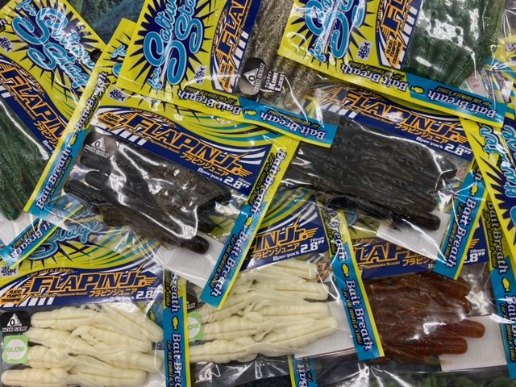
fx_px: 417
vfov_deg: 49.7
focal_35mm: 28
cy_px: 194
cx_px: 258
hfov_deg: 63.4
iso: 50
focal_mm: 3.99
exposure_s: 1/100
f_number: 1.8
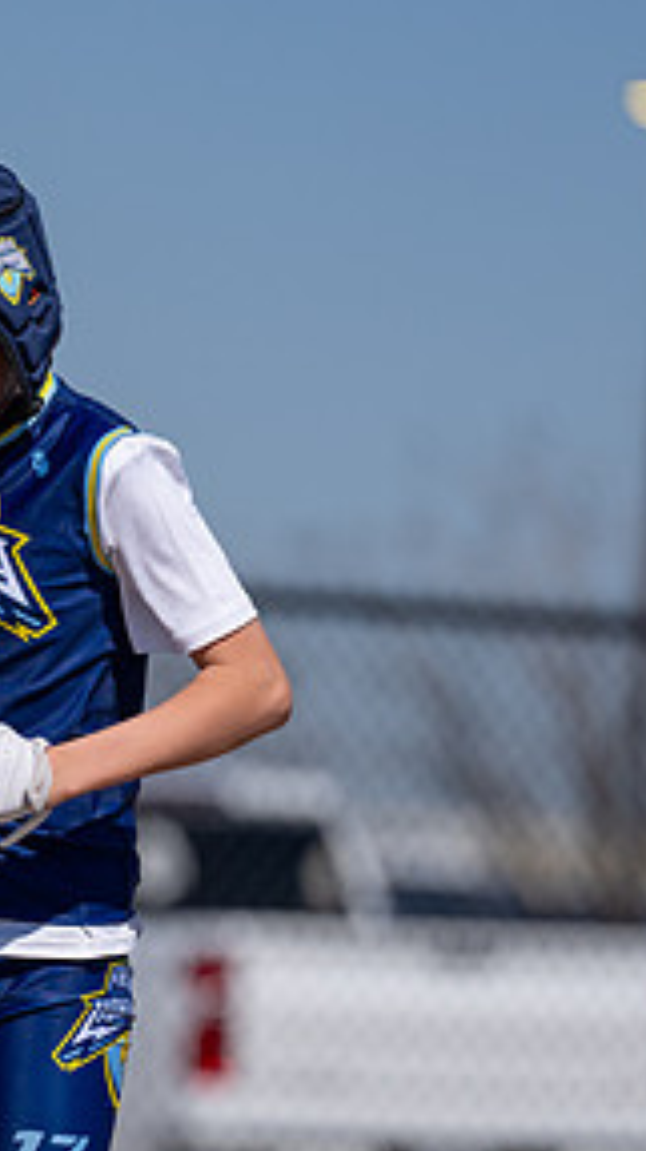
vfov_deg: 4.8
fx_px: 13640
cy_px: 718
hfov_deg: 2.7
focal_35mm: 447
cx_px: -92
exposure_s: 1/5000
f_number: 2.8
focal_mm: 197
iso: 100
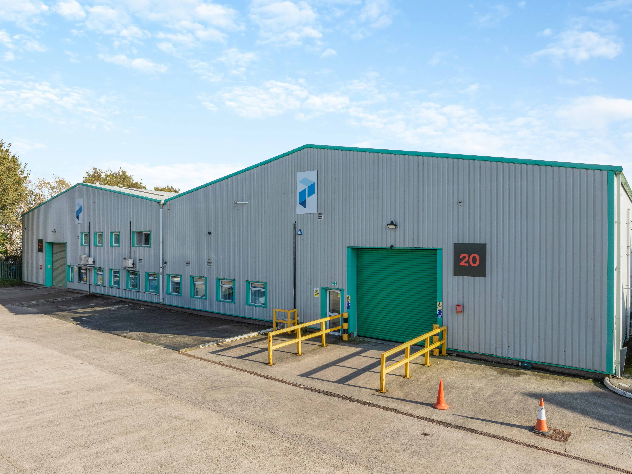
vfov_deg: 56.8
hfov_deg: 71.6
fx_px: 438
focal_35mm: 24
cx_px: 316
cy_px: 237
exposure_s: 1/200
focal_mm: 12.29
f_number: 7.1
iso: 100
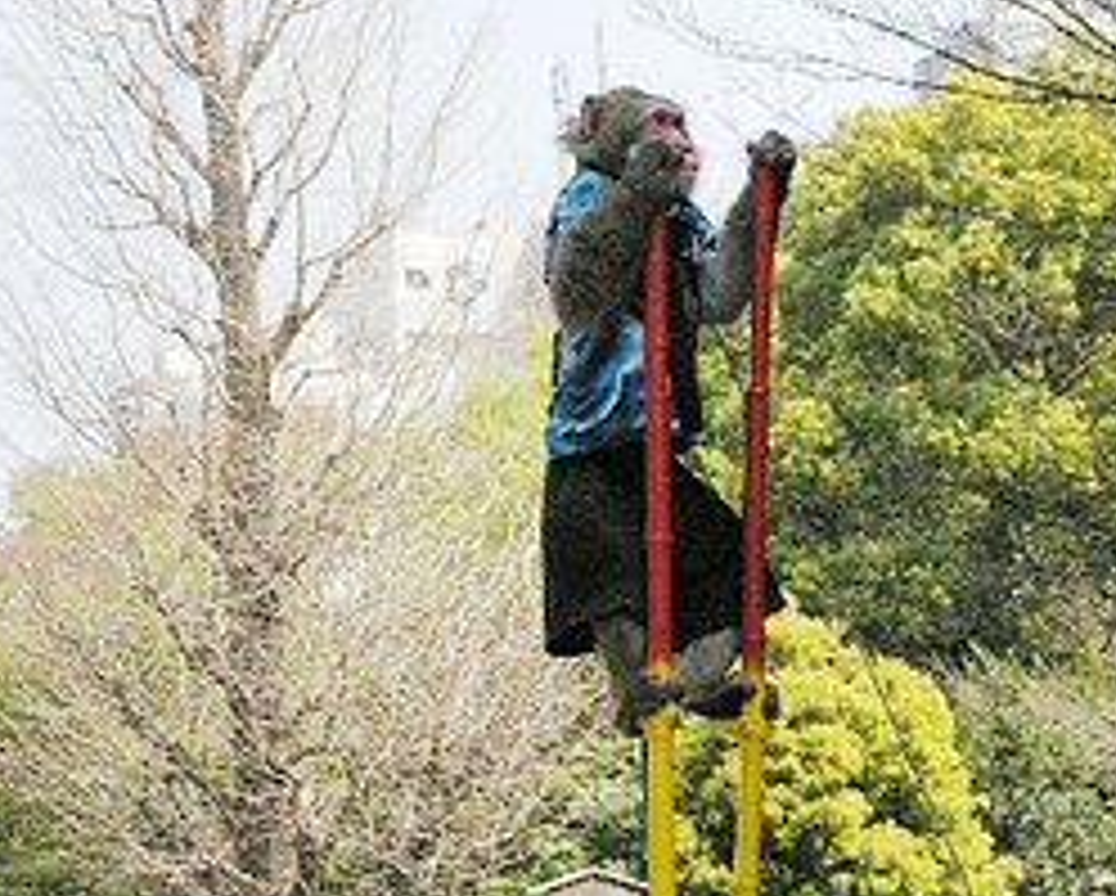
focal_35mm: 145
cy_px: 207
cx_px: 662
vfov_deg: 10.6
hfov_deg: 13.3
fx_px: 4795
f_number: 8
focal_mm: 50
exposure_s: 1/3000
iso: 1600
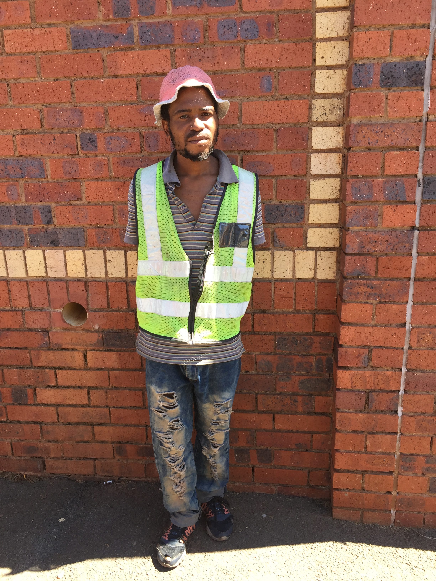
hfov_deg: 48.2
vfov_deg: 61.7
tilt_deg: -15.8
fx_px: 487
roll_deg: +1.3
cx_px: 218
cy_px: 290
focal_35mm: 29
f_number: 2.2
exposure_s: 1/196
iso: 32
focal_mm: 4.15
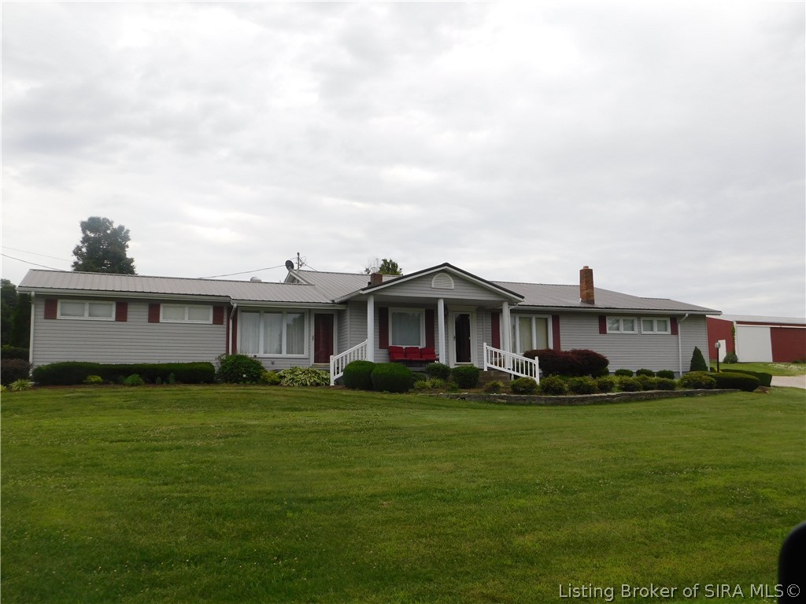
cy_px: 302
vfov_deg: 46.8
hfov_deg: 60.0
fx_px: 699
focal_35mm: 30
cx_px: 403
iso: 125
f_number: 3.2
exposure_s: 1/640
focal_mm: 5.3
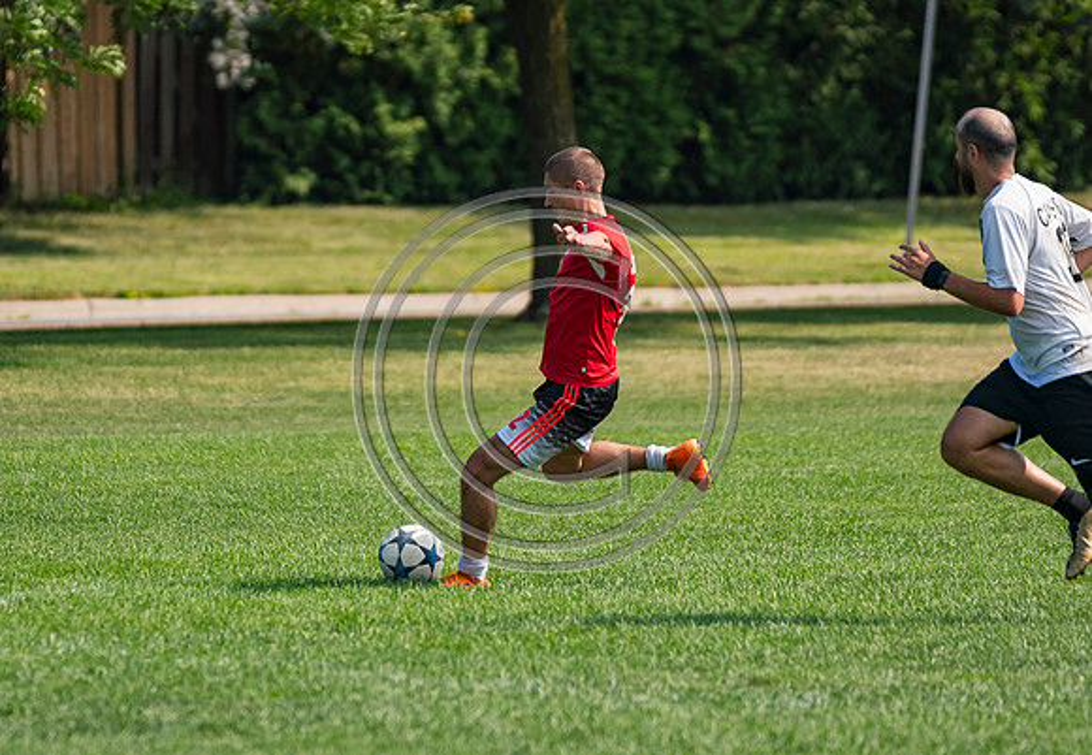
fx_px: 13010
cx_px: 435
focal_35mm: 424
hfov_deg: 4.8
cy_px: 290
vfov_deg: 3.3
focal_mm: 200
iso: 400
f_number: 2.8
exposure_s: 1/5000
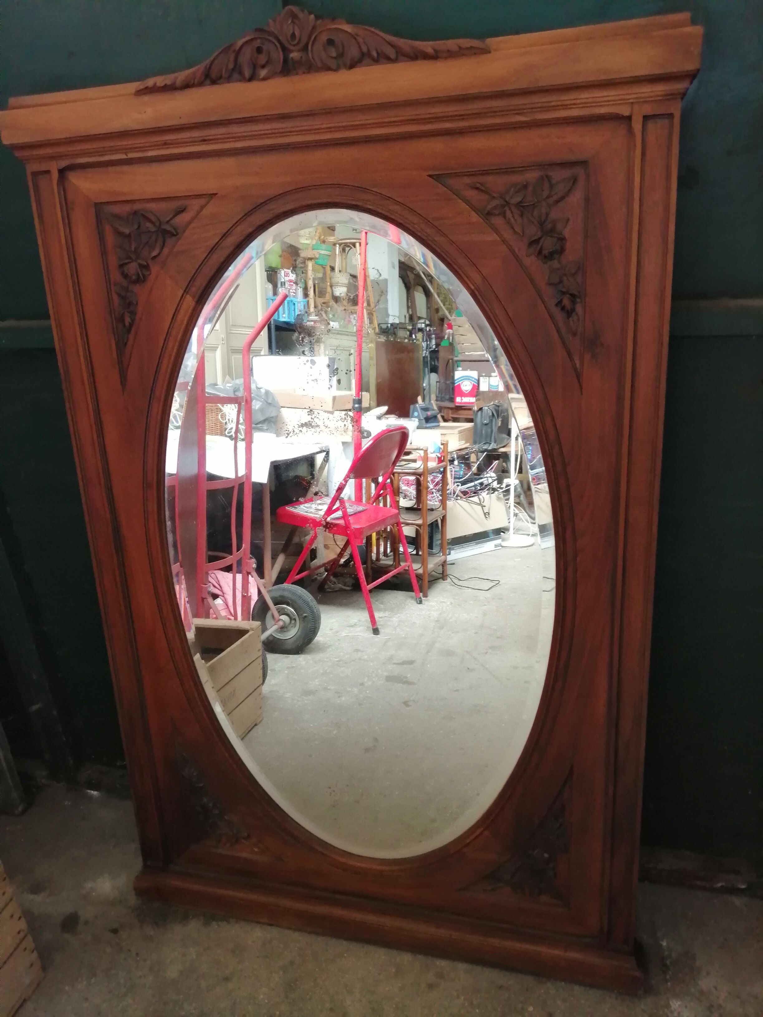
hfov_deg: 53.1
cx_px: 382
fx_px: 764
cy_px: 508
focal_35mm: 26
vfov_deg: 67.3
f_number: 1.8
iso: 200
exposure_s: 1/33.3
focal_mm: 3.62
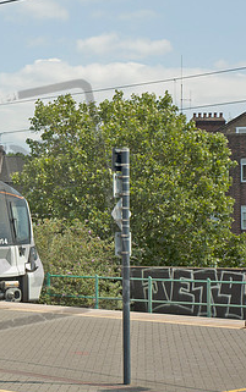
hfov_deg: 12.2
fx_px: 1125
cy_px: 224
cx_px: -43
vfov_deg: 19.8
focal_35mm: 105
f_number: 9
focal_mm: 38
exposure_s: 1/320
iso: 200
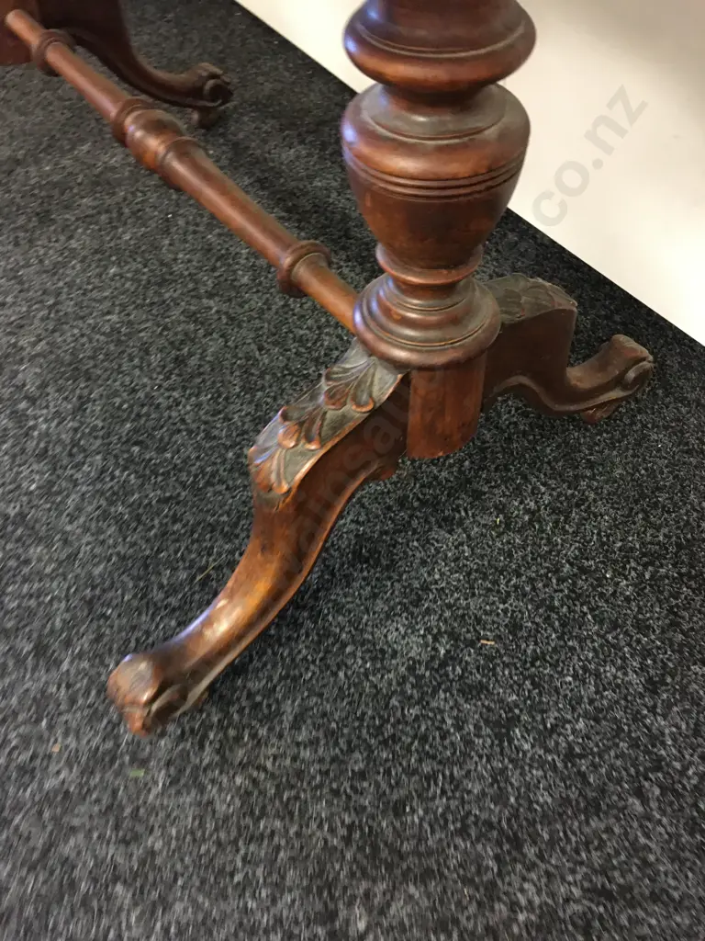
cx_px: 352
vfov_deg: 61.7
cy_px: 470
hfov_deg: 48.2
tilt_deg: -53.0
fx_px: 787
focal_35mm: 29
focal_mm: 4.15
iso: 125
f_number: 2.2
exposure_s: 1/8
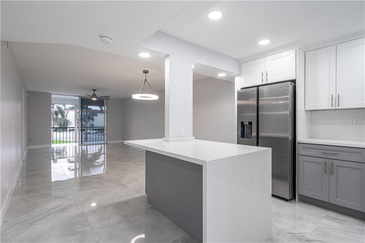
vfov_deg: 67.3
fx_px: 182
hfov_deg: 90.0
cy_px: 122
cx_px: 182
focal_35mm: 18
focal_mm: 18
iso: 200
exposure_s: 1/13
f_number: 9
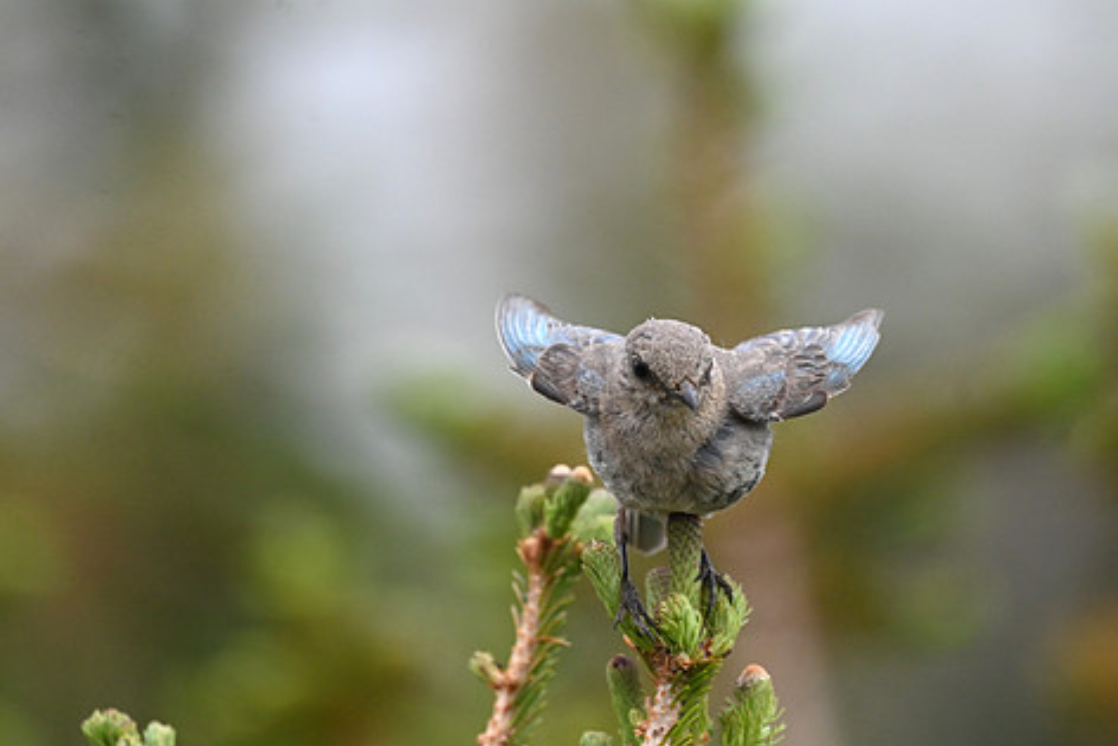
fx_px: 22925
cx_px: 649
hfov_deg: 2.8
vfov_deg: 1.9
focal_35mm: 738
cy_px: 361
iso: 1250
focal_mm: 600
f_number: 6.3
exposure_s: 1/3200
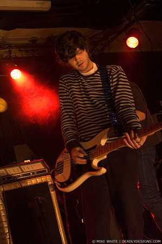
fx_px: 355
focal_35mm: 52
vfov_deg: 37.9
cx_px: 81
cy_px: 122
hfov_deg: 25.7
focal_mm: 35
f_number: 2.8
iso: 1600
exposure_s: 1/25
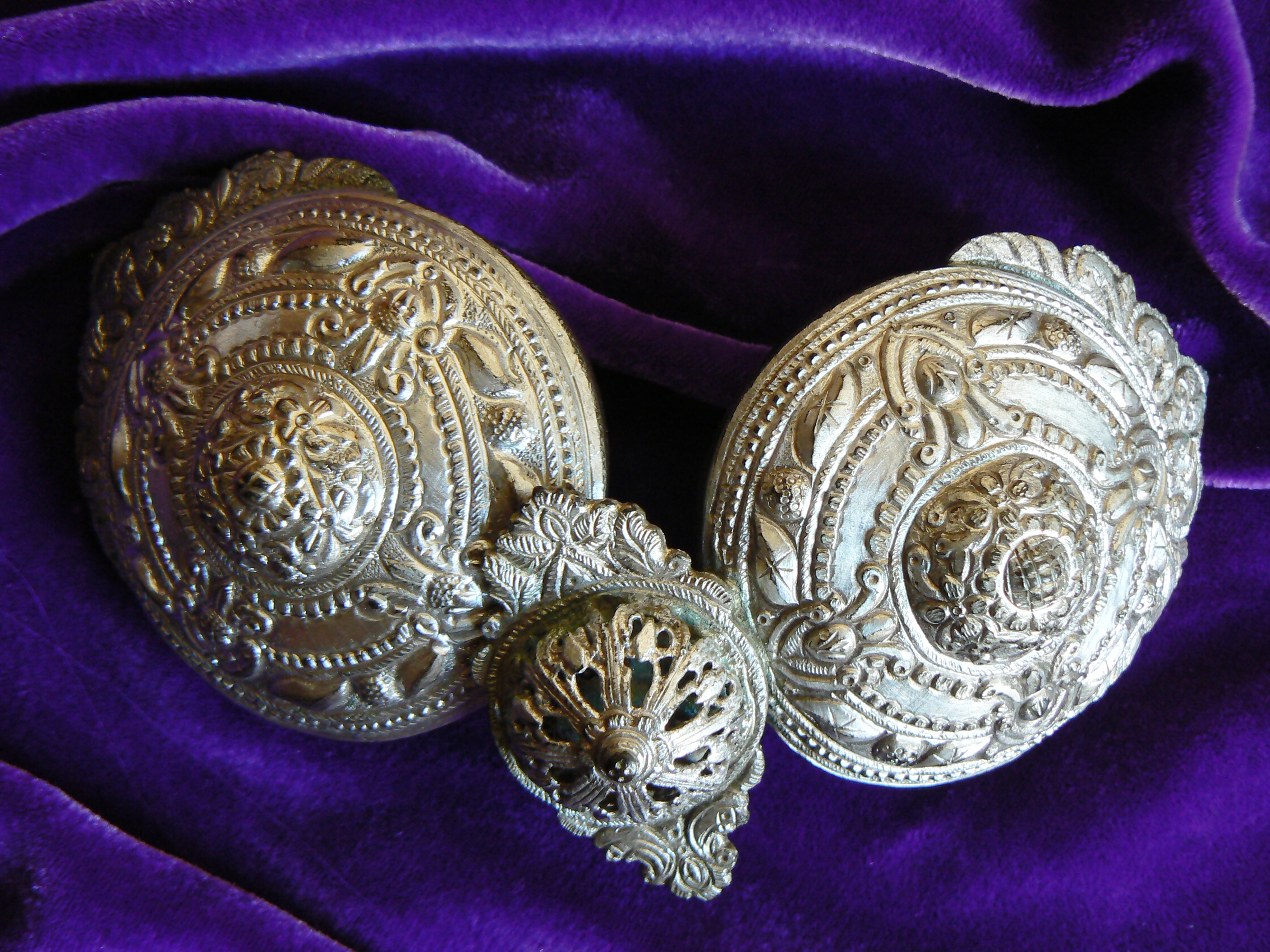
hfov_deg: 41.2
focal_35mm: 46
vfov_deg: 31.5
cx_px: 635
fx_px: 1688
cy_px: 476
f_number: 2.8
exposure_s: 1/8
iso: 100
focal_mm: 7.6
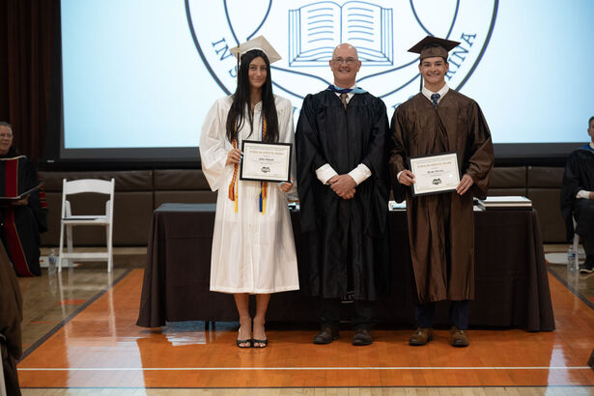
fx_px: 1584
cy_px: 198
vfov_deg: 14.3
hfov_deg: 21.2
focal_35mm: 96
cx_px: 297
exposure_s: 1/125
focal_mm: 96
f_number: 3.2
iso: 1600
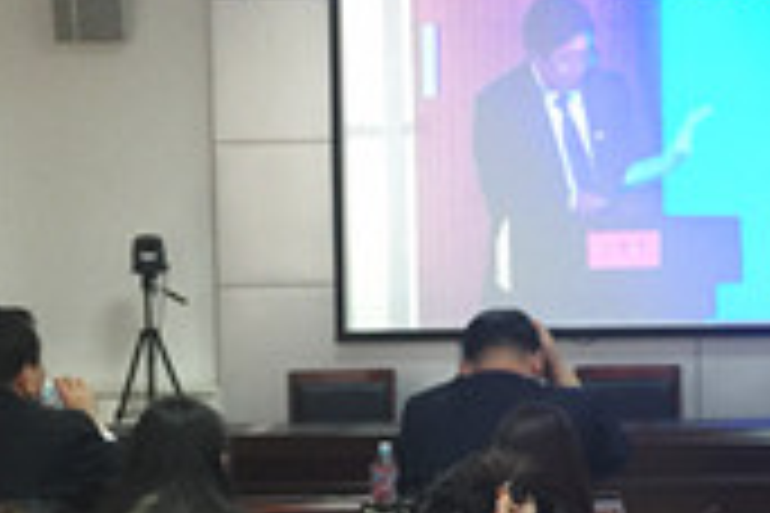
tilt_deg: -3.8
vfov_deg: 14.4
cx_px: 581
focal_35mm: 95
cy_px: 349
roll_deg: +0.6
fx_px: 2032
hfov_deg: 21.3
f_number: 2.2
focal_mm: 4.15
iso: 64
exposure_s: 1/15
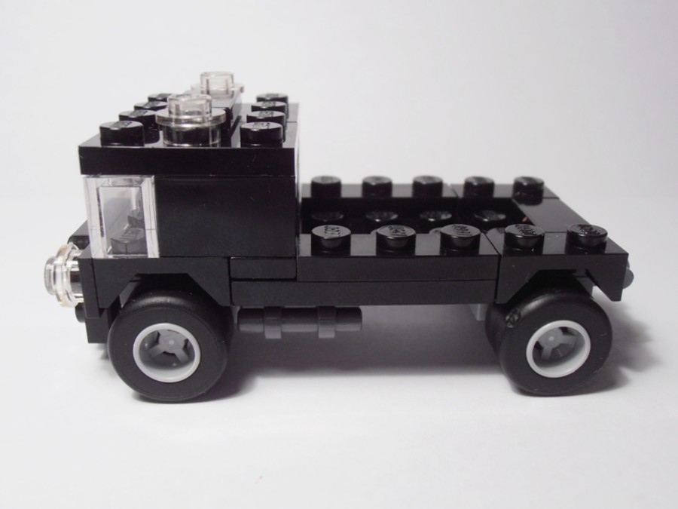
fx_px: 725
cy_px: 254
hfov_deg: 50.1
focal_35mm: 37
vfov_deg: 38.7
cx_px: 339
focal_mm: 6.61
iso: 100
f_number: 3.9
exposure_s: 1/40
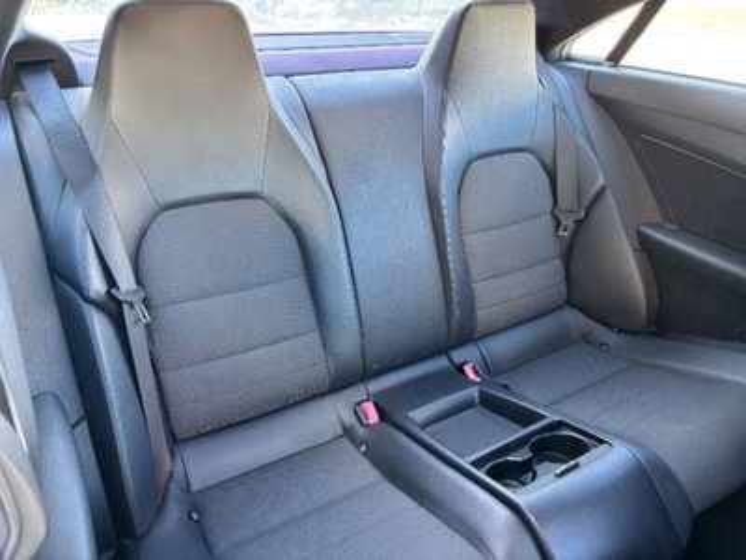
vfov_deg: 53.1
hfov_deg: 67.3
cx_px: 373
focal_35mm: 26
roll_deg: -0.4
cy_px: 280
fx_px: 560
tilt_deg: -27.5
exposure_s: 1/60
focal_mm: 5.96
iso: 200
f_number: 1.6
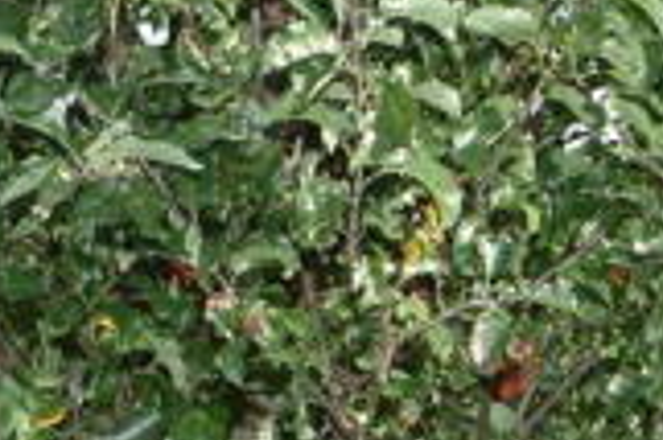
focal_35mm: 110
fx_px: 2024
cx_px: 772
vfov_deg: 11.7
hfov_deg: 17.8
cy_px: 746
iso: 100
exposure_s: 1/200
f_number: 6.3
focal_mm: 18
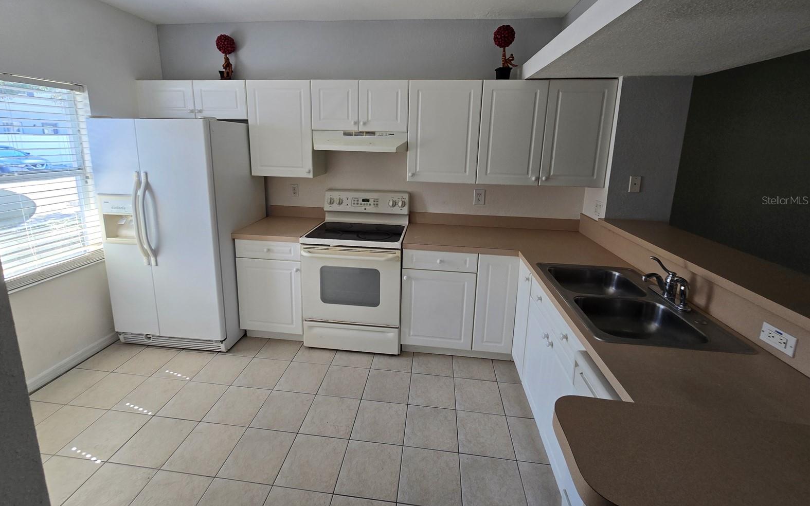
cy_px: 200
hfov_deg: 105.3
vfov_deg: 77.6
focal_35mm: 14
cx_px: 399
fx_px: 309
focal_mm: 2.2
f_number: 2.2
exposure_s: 1/60
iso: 64
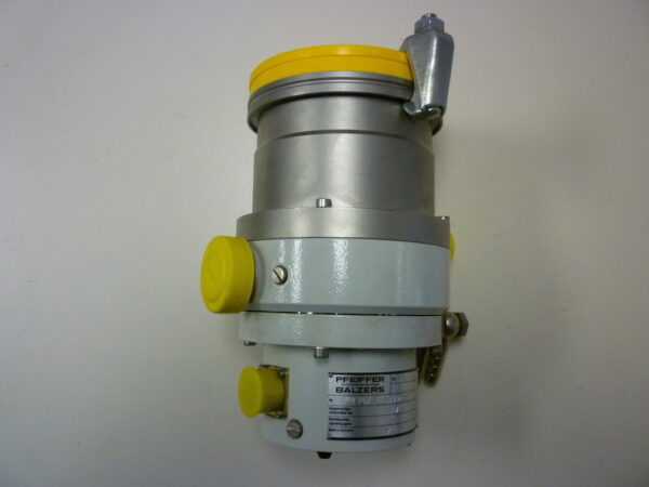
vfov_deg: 48.2
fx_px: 544
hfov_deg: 61.7
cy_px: 244
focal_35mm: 29
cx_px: 324
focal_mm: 5.2
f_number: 3.3
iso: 250
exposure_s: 1/30
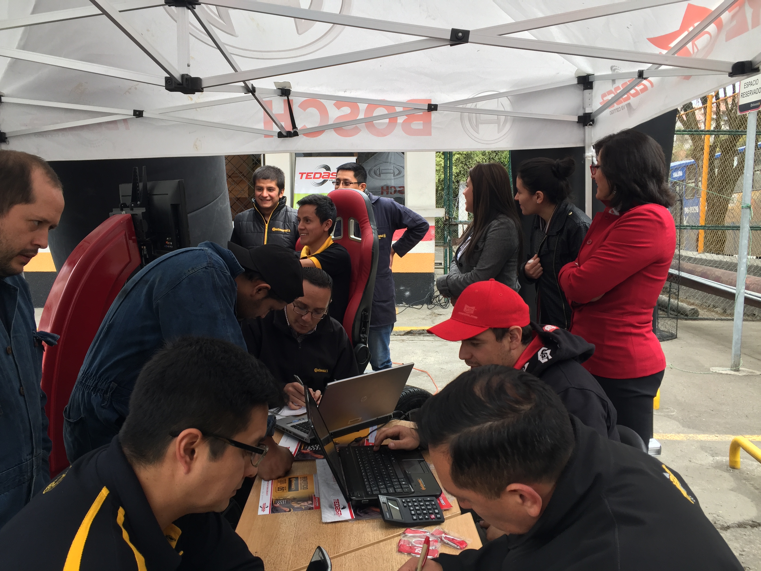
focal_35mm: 29
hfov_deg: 61.7
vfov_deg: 48.2
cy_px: 286
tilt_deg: -6.8
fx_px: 638
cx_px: 380
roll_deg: +0.2
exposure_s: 1/120
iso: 32
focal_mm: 4.15
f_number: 2.2
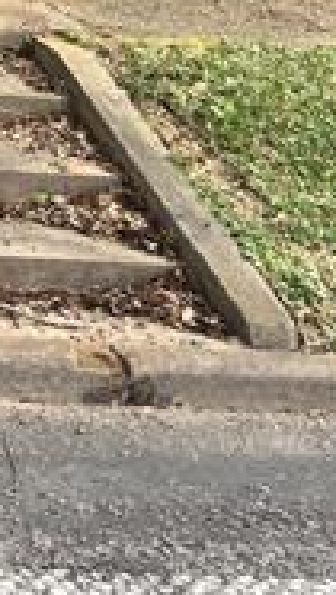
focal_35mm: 117
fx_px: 1848
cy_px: -361
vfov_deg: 16.3
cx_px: -339
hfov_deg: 9.7
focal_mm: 5.96
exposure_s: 1/662
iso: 50
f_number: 1.6
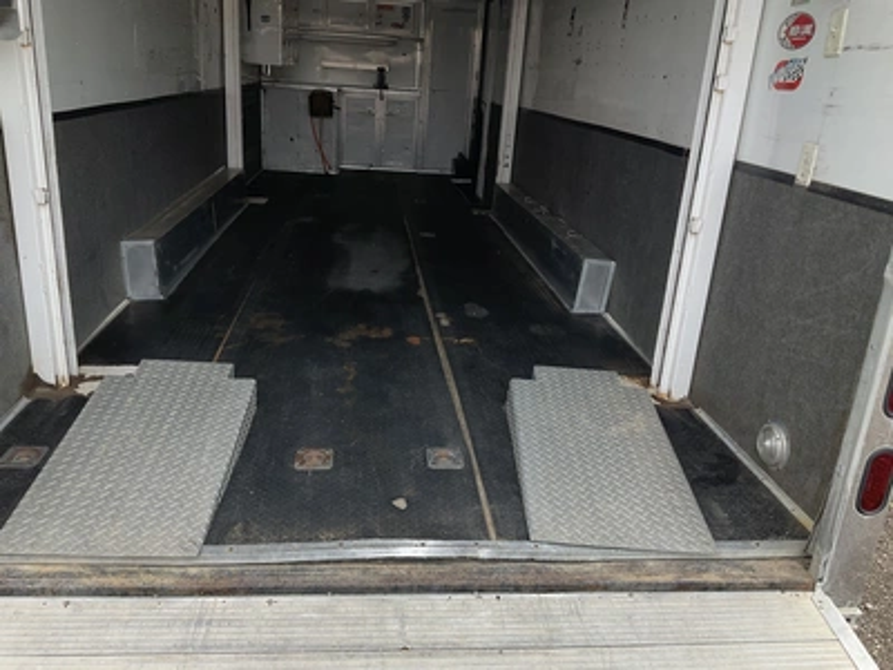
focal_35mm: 29
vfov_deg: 48.2
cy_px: 335
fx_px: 748
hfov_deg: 61.7
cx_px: 446
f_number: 1.8
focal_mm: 3
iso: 25
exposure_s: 1/351
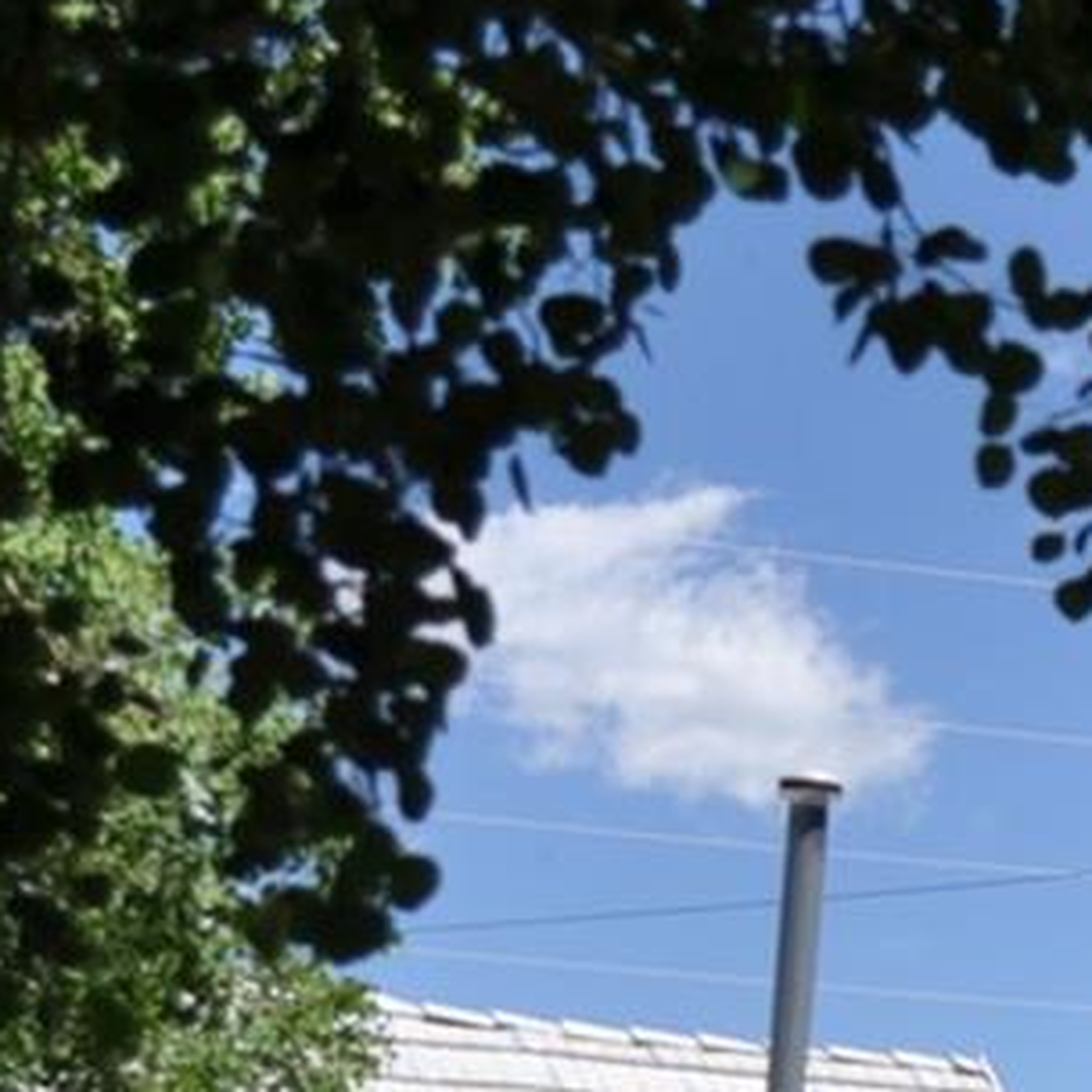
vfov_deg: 12.4
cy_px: 1591
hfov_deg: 12.3
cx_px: 1713
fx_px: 4783
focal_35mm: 134
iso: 200
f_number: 3.8
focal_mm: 20
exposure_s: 1/2000
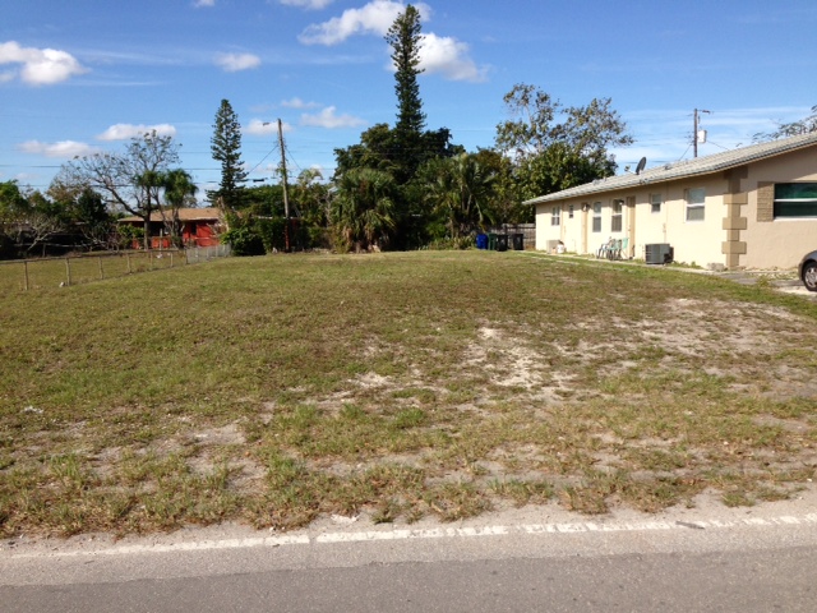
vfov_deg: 42.9
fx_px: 779
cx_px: 408
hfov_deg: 55.4
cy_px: 306
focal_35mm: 33
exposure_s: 1/1592
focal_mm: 4.13
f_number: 2.4
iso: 50
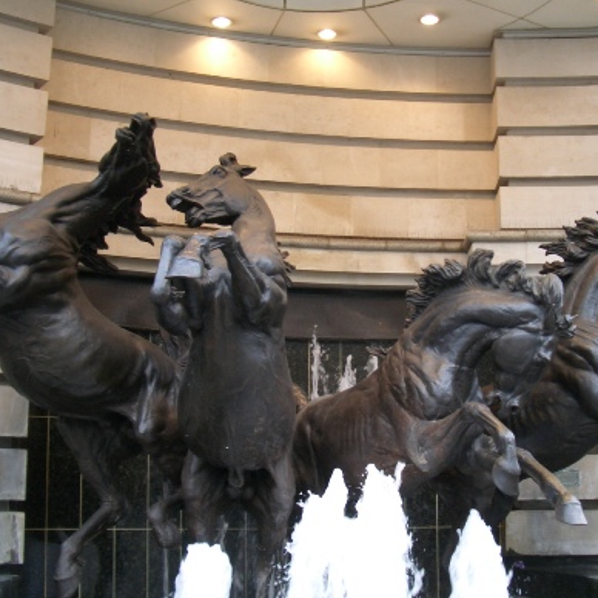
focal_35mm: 51
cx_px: 345
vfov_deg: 33.4
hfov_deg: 33.3
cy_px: 307
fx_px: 997
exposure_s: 1/60
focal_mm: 5.8
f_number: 2.6
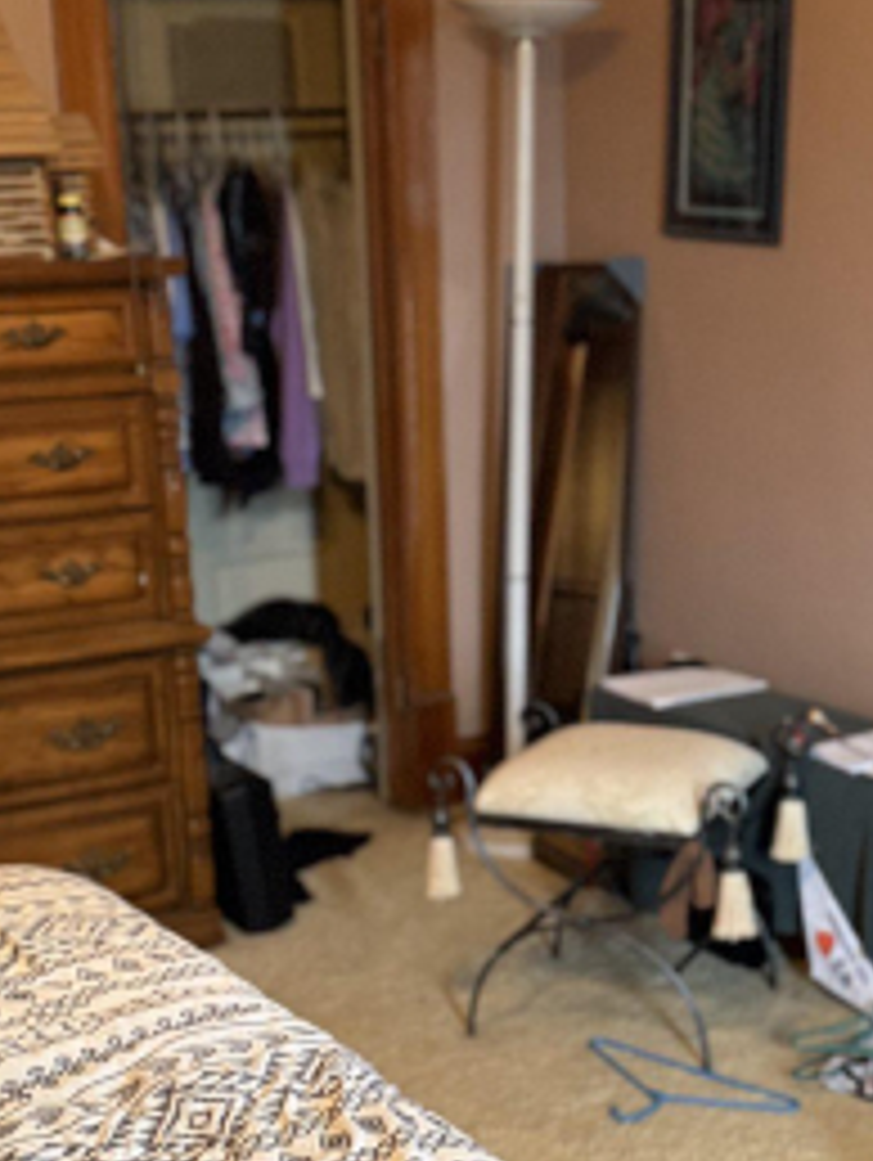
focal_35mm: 62
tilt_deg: -15.1
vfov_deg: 31.0
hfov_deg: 23.7
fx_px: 2081
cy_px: 745
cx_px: 486
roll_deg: +1.5
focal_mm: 6.76
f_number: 1.78
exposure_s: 1/60
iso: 640
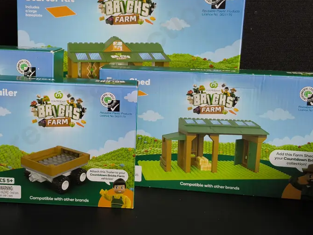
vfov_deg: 34.7
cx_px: 113
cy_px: 73
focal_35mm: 41
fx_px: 371
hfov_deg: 45.3
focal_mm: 2.87
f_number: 2
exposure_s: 1/120
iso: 32
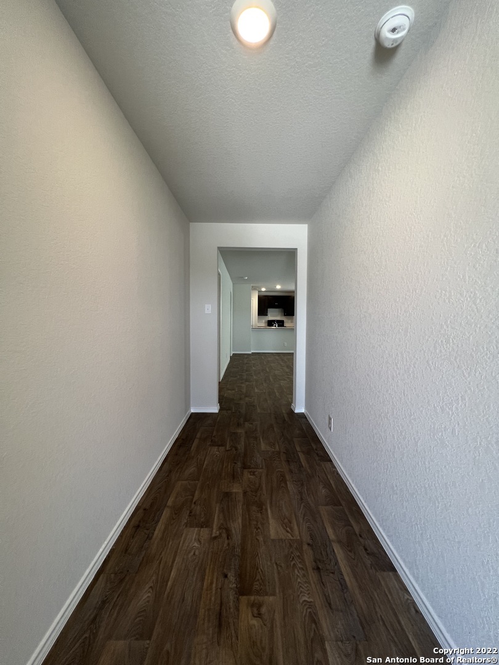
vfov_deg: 106.2
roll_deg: -0.2
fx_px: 250
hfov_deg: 89.9
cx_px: 250
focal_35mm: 13
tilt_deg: -2.6
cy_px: 332
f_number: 1.8
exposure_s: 1/120
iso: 160
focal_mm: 1.57
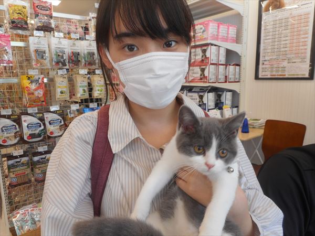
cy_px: 118
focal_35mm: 25
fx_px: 227
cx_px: 158
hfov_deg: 69.4
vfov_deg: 54.9
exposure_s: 1/30
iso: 100
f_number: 3.7
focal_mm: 4.5
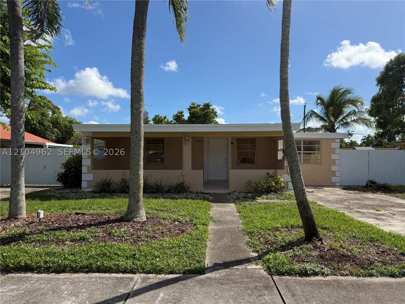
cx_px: 202
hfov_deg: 71.6
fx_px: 281
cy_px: 152
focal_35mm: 24
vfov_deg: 56.8
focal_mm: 6.76
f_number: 1.78
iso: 100
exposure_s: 1/7353
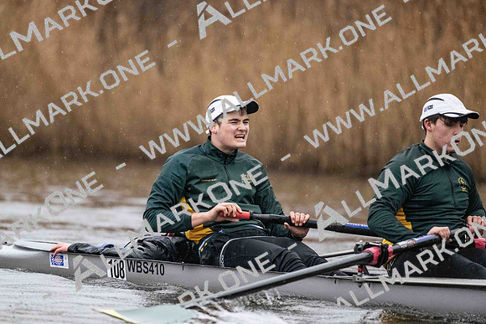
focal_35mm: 400
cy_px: 162
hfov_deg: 5.2
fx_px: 5401
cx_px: 243
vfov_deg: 3.4
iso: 11400
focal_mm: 400
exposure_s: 1/1600
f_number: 4.5
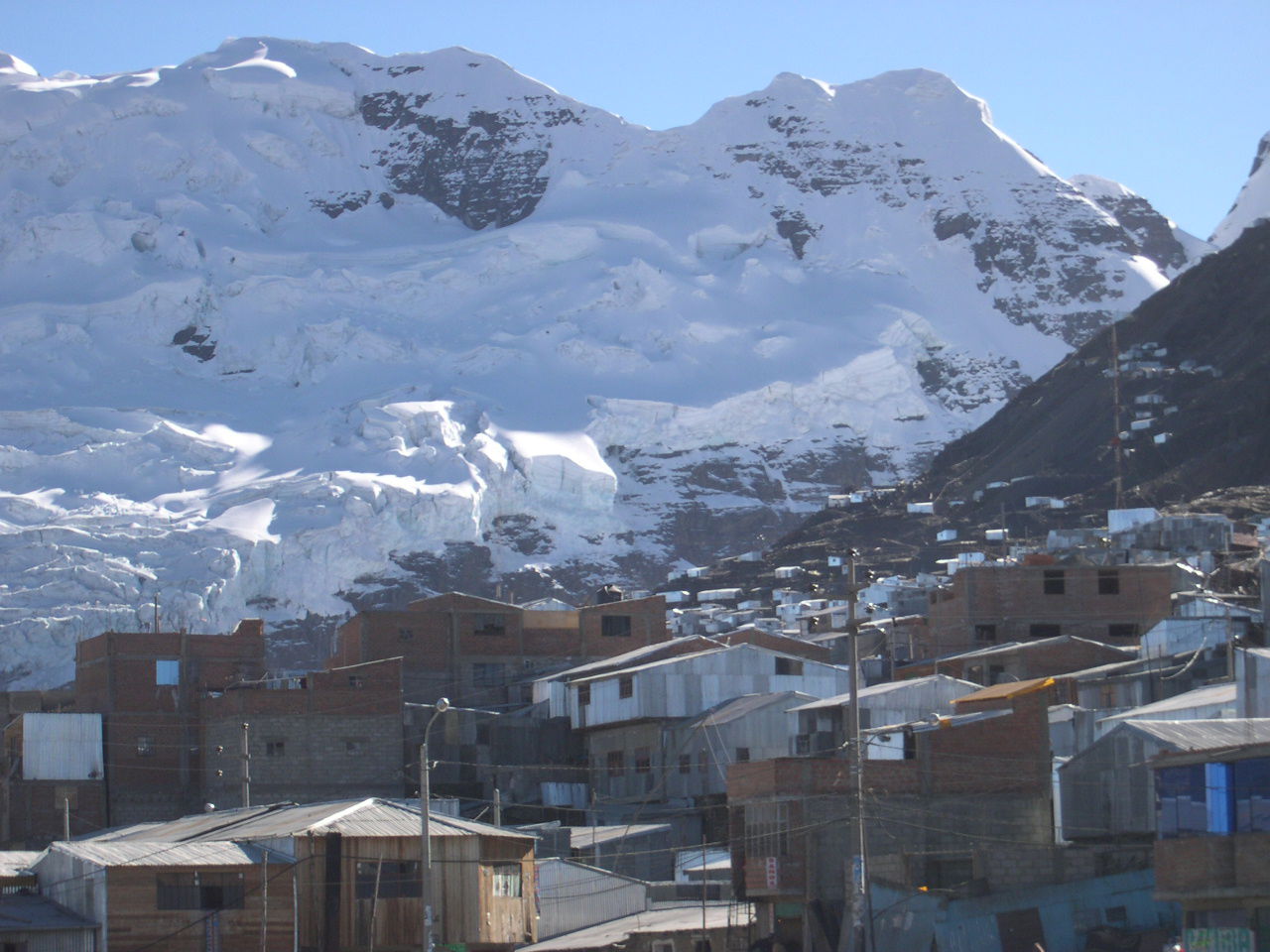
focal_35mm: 114
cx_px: 635
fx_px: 4182
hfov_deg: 17.3
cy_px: 476
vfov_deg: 13.0
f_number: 4.9
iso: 100
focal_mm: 24
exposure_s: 1/363
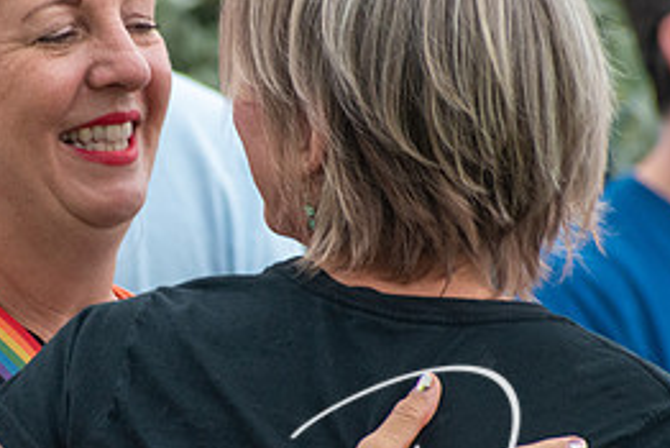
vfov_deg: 1.4
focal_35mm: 995
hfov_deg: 2.1
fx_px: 18527
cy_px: 268
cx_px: 156
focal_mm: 300
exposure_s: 1/500
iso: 800
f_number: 6.3
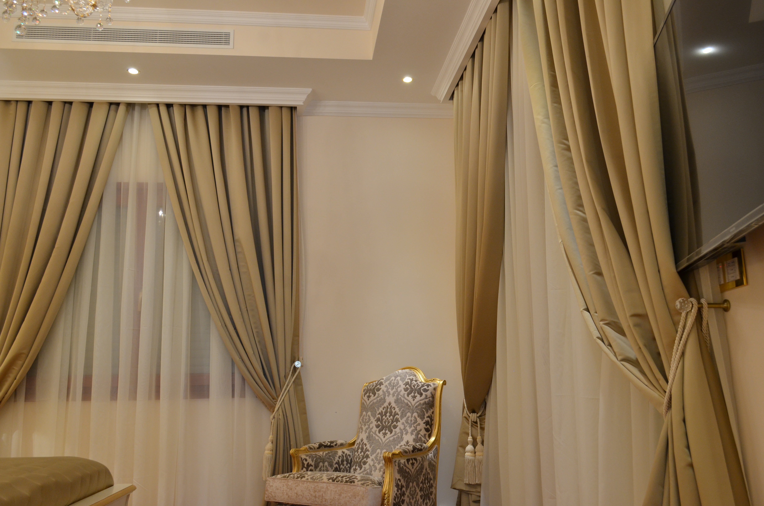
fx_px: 699
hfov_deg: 57.3
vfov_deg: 39.8
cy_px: 253
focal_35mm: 33
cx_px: 382
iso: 640
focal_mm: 22
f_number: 6.3
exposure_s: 1/13
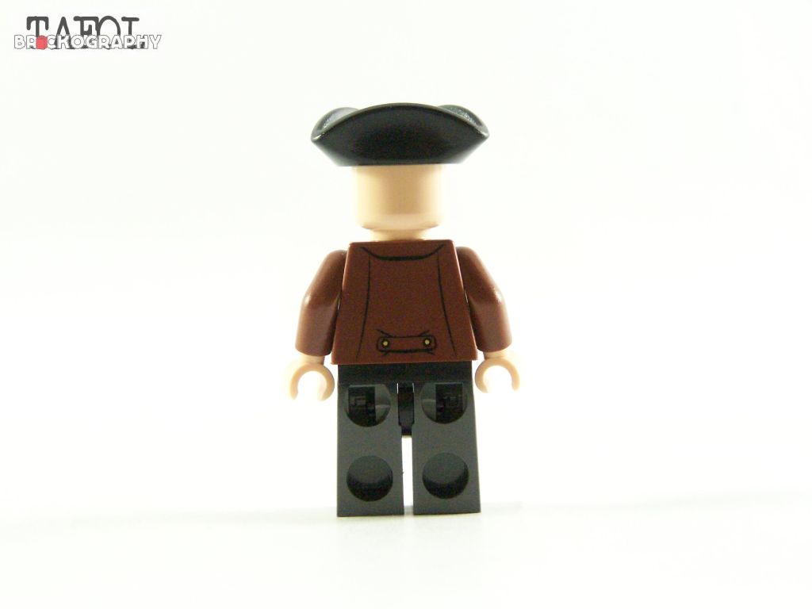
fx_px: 2463
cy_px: 304
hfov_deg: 18.7
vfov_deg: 14.1
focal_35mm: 105
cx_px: 406
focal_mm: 17.5
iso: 400
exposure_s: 1/60
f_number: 3.6
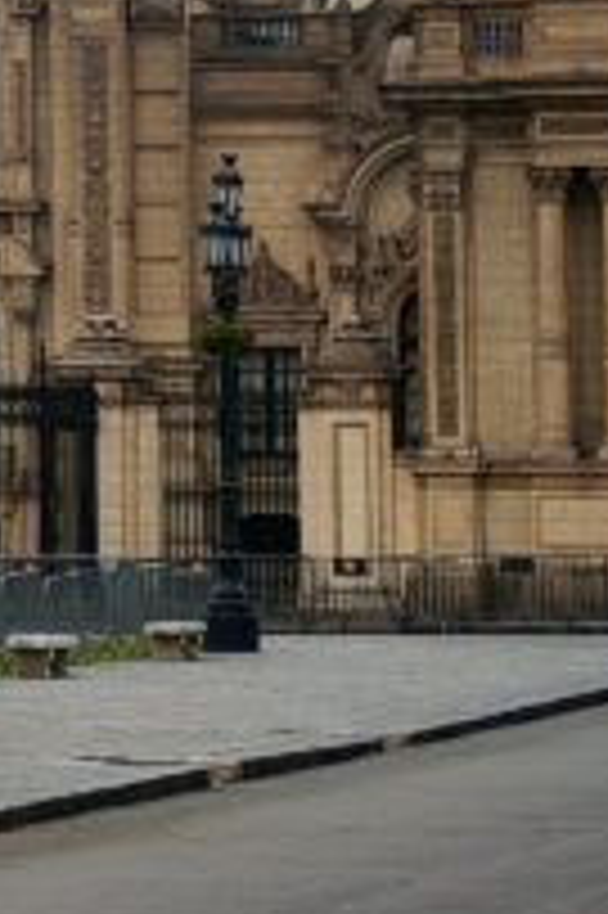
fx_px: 7739
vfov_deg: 6.7
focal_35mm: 305
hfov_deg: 4.3
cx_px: -1306
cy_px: -63
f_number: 1.9
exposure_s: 1/190
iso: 50
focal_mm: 6.12
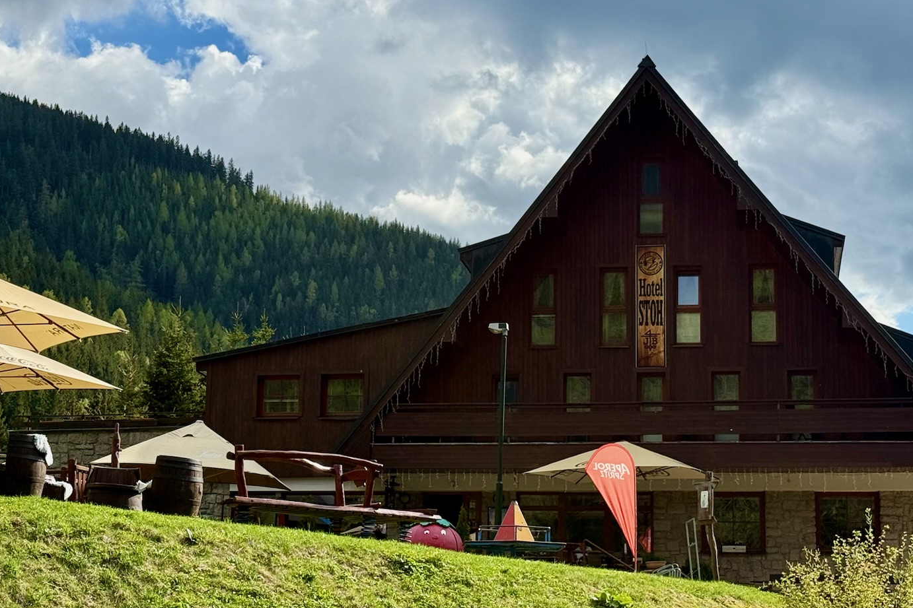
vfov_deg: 18.4
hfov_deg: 27.3
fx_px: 1876
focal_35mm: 74
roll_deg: -1.0
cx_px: 418
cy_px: 358
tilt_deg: +9.3
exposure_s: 1/3891
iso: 64
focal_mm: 6.76
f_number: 1.78
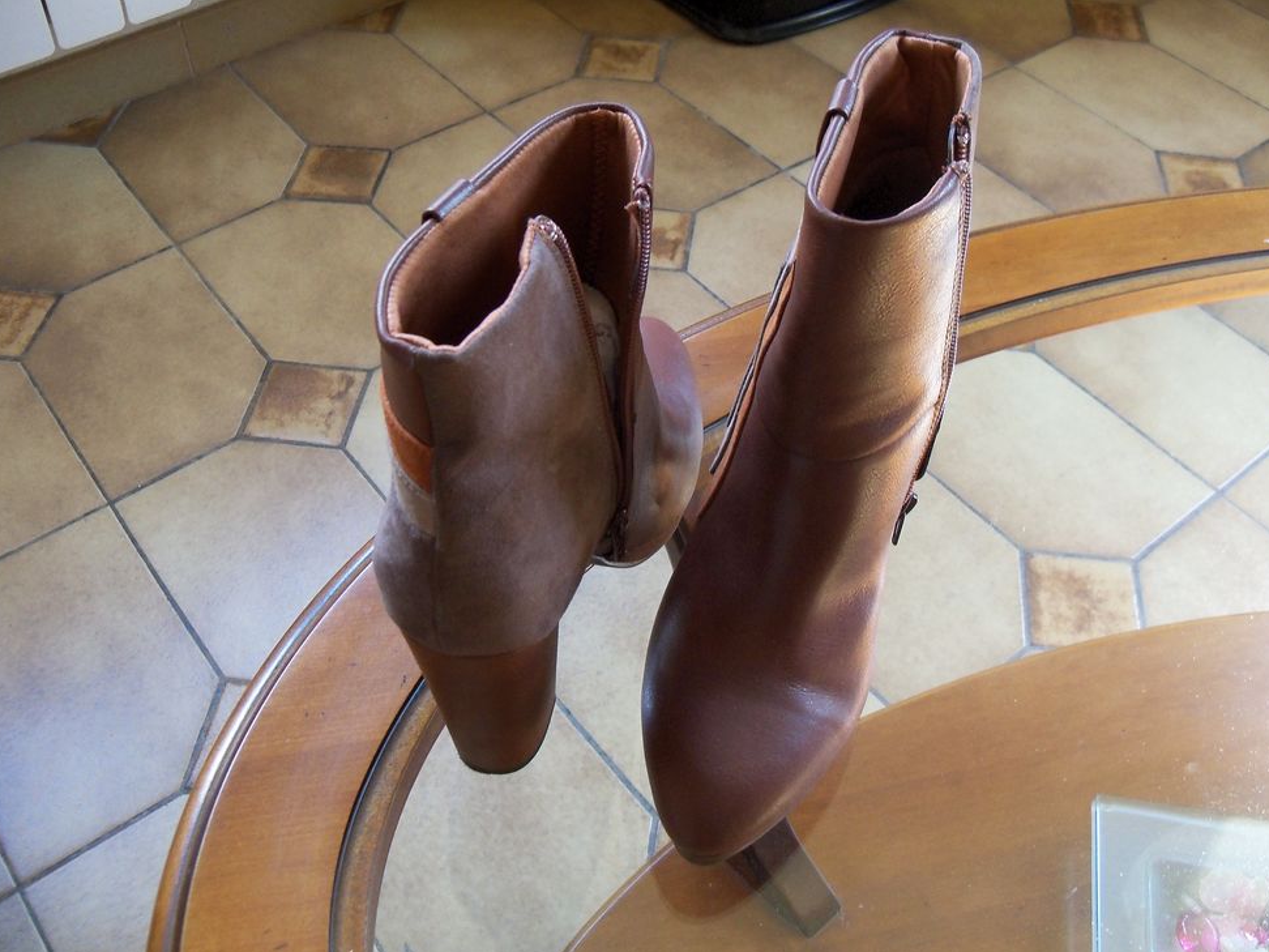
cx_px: 644
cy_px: 468
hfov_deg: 51.4
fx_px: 1320
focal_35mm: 36
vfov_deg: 39.7
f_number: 3.5
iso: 200
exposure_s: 1/40
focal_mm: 6.2
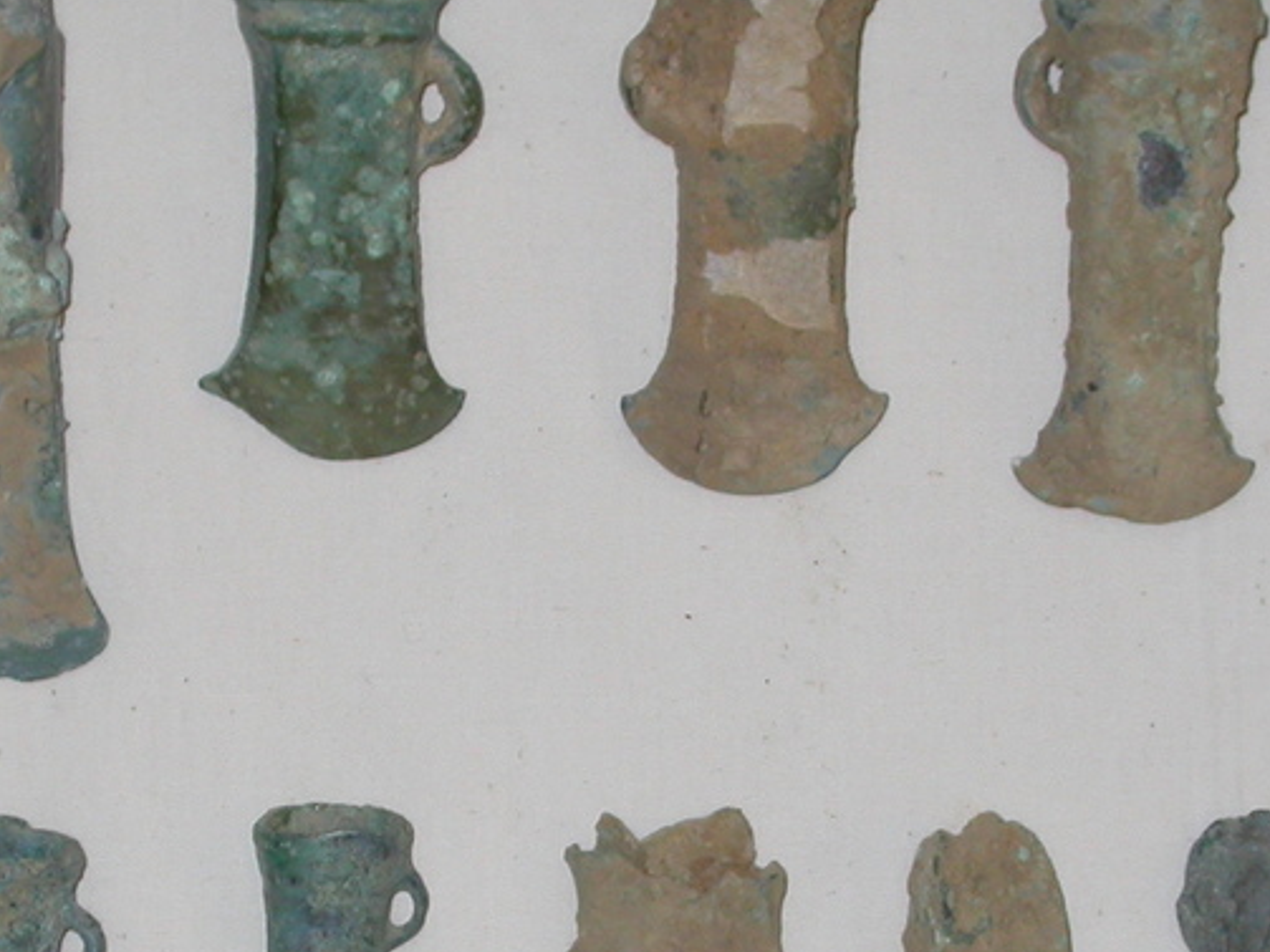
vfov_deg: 9.9
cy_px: 995
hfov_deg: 13.3
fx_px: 5429
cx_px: 624
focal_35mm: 148
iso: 100
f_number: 3.1
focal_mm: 12.9
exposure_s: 1/60.3
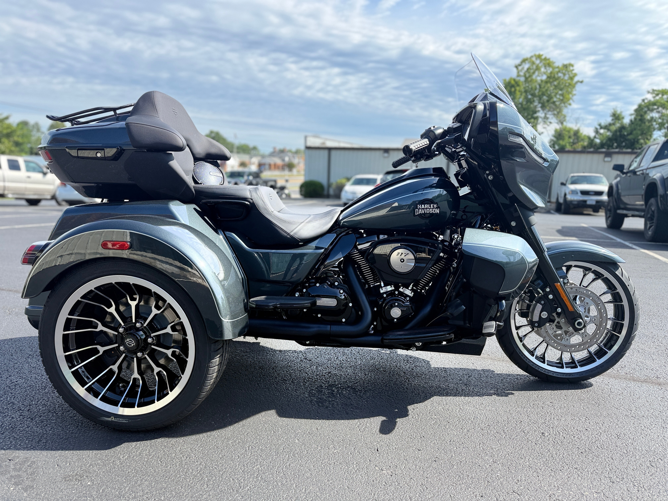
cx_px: 334
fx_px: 463
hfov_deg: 71.6
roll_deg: -2.7
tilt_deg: -9.8
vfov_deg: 56.8
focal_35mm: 24
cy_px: 250
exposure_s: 1/1314
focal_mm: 6.76
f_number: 1.78
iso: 80
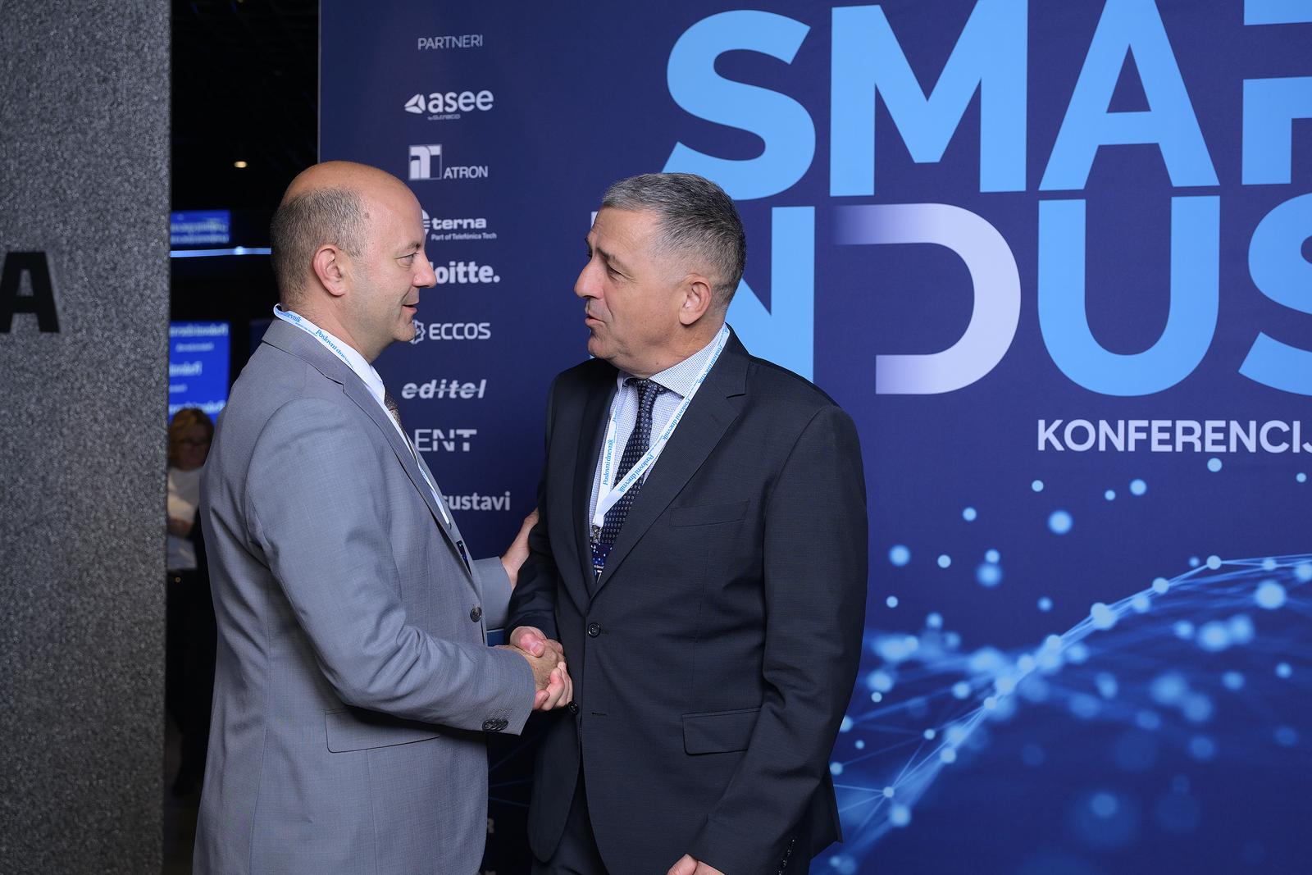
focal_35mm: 46
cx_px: 656
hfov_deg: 42.7
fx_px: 1676
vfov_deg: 29.2
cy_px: 438
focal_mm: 46
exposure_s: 1/125
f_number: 4.5
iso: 500
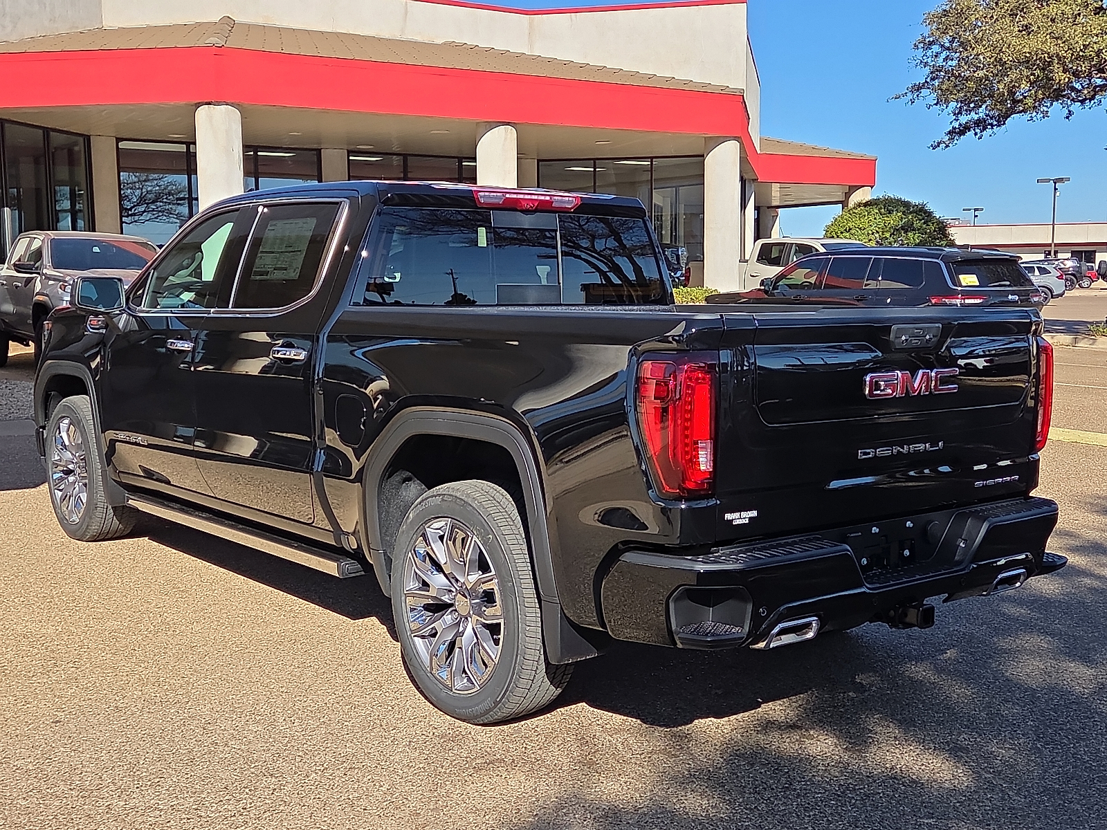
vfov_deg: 36.0
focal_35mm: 40
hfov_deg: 46.8
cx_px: 554
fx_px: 1279
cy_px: 415
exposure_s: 1/2000
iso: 25
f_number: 1.8
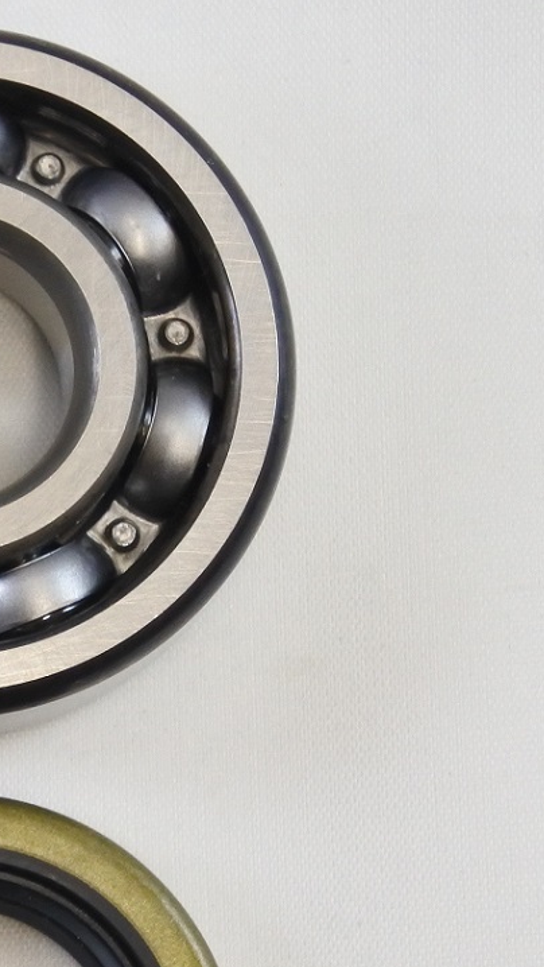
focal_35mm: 196
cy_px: 676
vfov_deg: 11.0
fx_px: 5025
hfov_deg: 6.1
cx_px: -426
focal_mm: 30
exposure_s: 1/125
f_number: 5.6
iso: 720
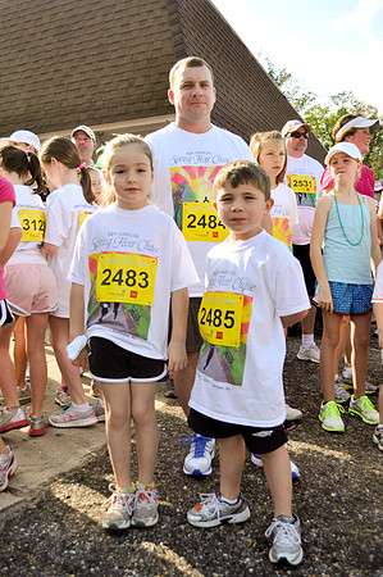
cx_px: 192
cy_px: 288
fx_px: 528
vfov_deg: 57.3
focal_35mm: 33
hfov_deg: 39.9
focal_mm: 22
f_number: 5
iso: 400
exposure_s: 1/1250
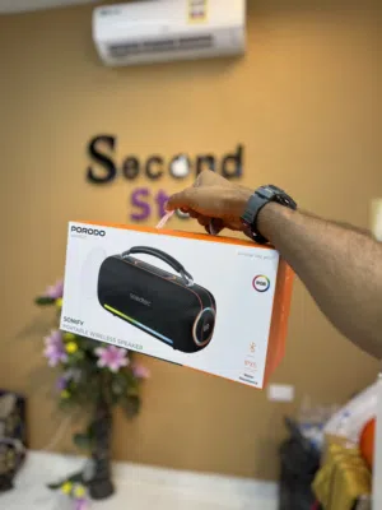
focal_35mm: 24
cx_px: 191
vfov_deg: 71.6
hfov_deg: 56.8
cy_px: 255
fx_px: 353
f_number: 1.78
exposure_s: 1/212
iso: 64
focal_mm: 6.76
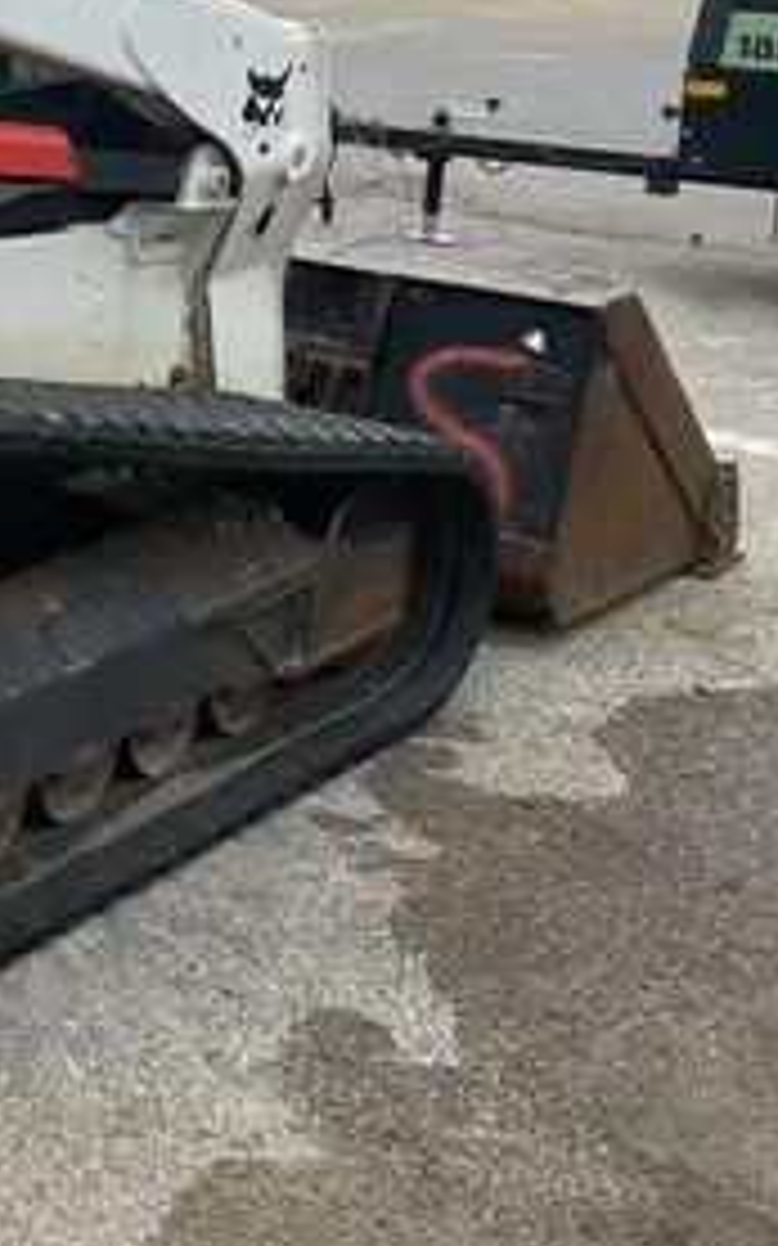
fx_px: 2478
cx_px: -351
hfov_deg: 16.4
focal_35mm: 73
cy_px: 227
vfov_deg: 27.6
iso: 32
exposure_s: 1/2681
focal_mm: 4.2
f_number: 1.6
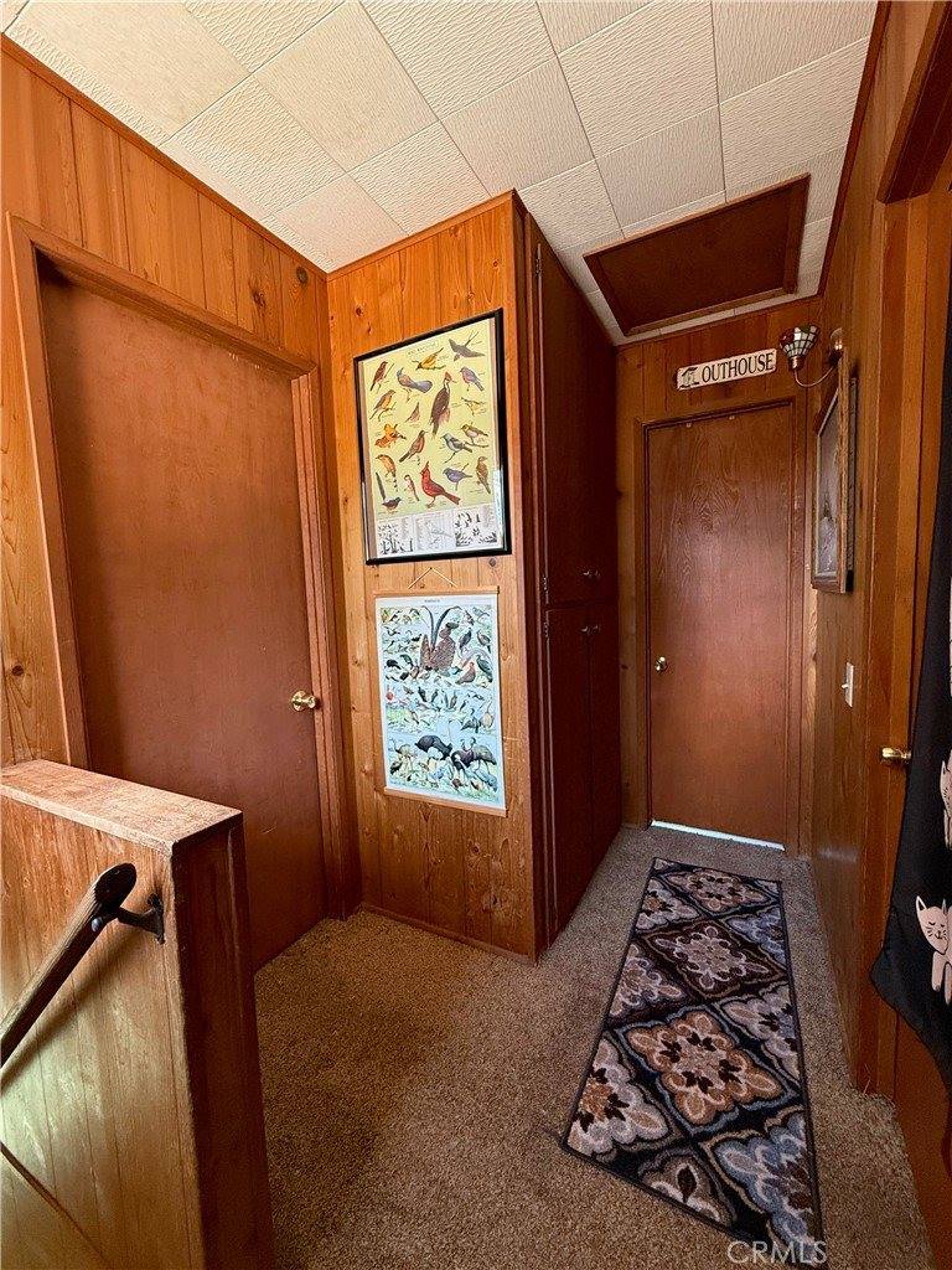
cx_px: 476
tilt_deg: -5.0
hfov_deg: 85.7
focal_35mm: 14
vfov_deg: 102.1
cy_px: 635
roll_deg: +2.3
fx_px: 513
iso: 400
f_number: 2.2
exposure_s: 1/67
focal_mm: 2.22
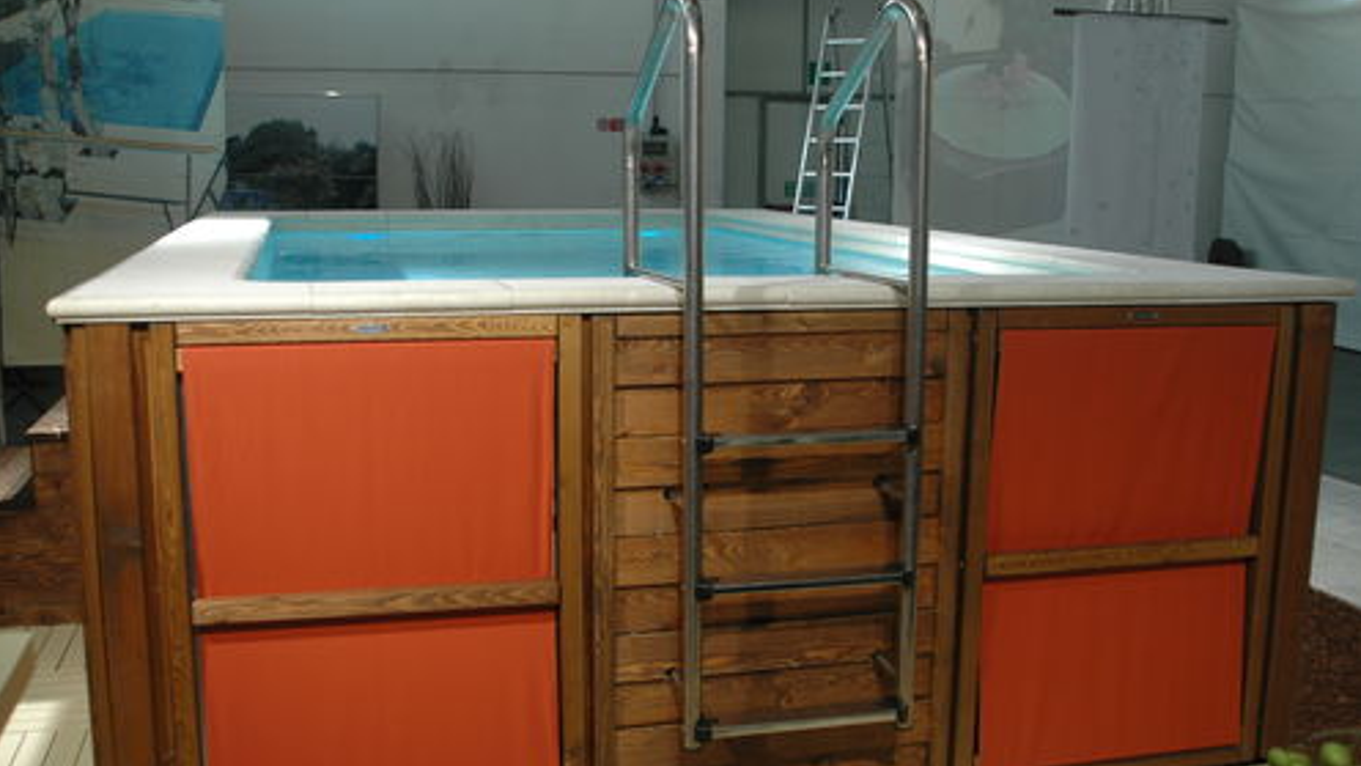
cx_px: 680
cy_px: 412
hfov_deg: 52.8
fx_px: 1371
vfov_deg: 31.2
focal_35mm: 38
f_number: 5
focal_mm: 24
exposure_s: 1/80
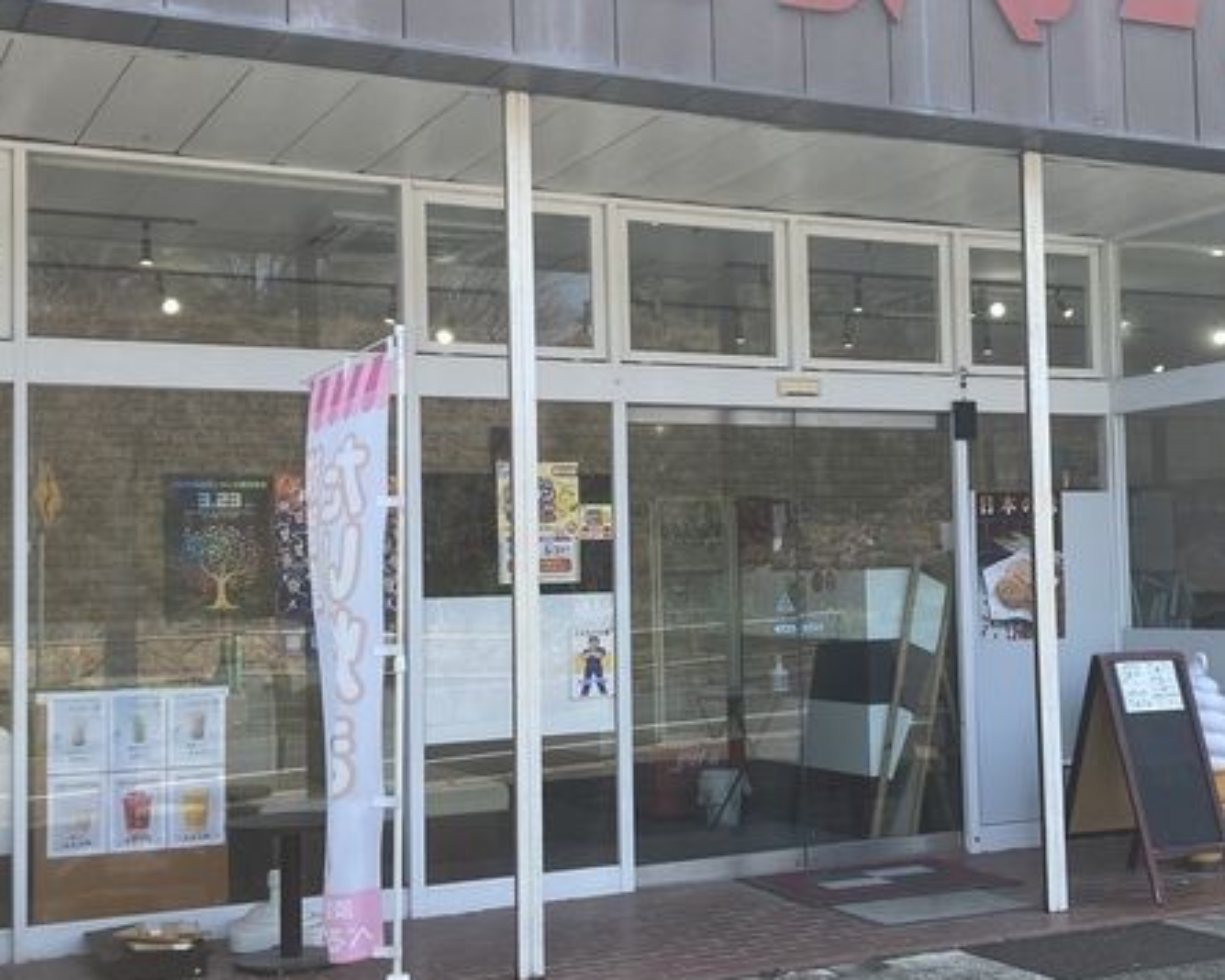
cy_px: 483
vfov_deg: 30.3
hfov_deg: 37.0
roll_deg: +0.7
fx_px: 1813
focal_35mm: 50
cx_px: 794
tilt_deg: +3.5
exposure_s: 1/640
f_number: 1.8
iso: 20
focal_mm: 3.99
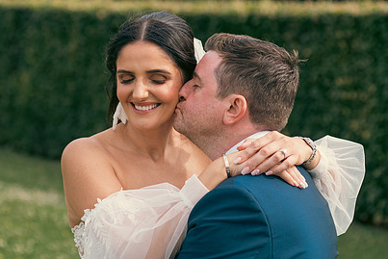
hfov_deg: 17.8
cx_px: 174
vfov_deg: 11.9
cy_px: 139
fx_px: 1240
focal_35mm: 115
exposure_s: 1/320
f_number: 3.5
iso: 100
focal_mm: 80
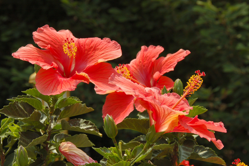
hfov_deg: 15.2
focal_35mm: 135
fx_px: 933
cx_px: 124
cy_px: 83
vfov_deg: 10.1
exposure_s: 1/160
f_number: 13
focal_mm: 90
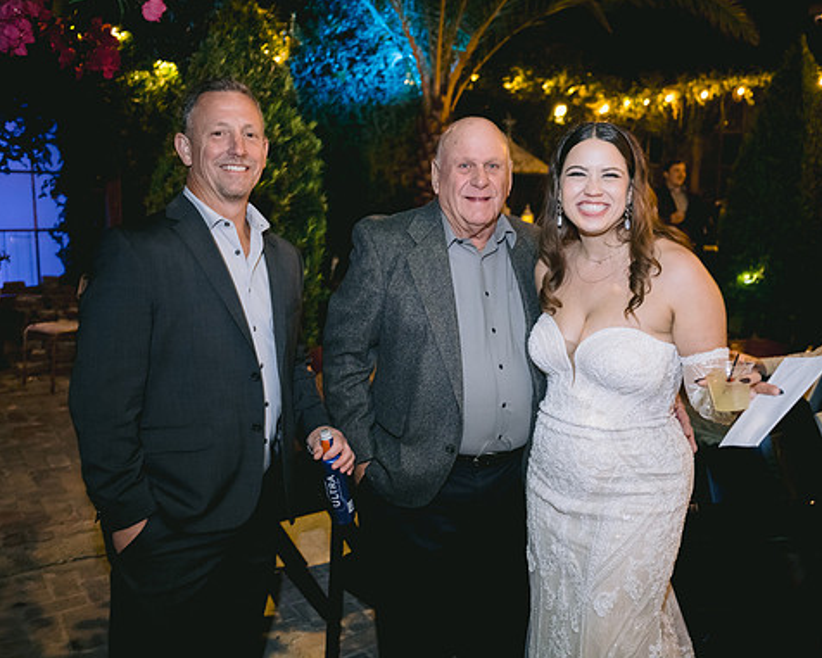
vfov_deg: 45.8
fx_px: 779
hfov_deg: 55.6
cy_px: 329
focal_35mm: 32
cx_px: 446
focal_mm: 28
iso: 3200
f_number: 2.8
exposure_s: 1/60
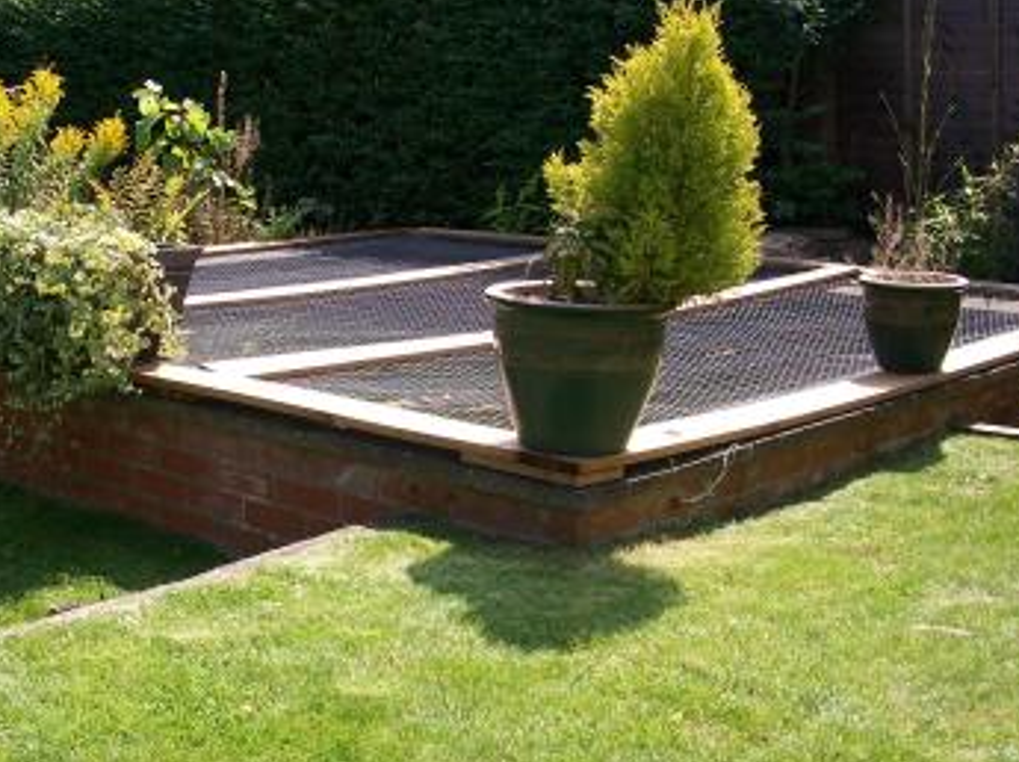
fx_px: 1529
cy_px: 354
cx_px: 354
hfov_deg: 36.5
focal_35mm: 52
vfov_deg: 28.0
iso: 80
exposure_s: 1/500
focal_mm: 6.3
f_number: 3.1
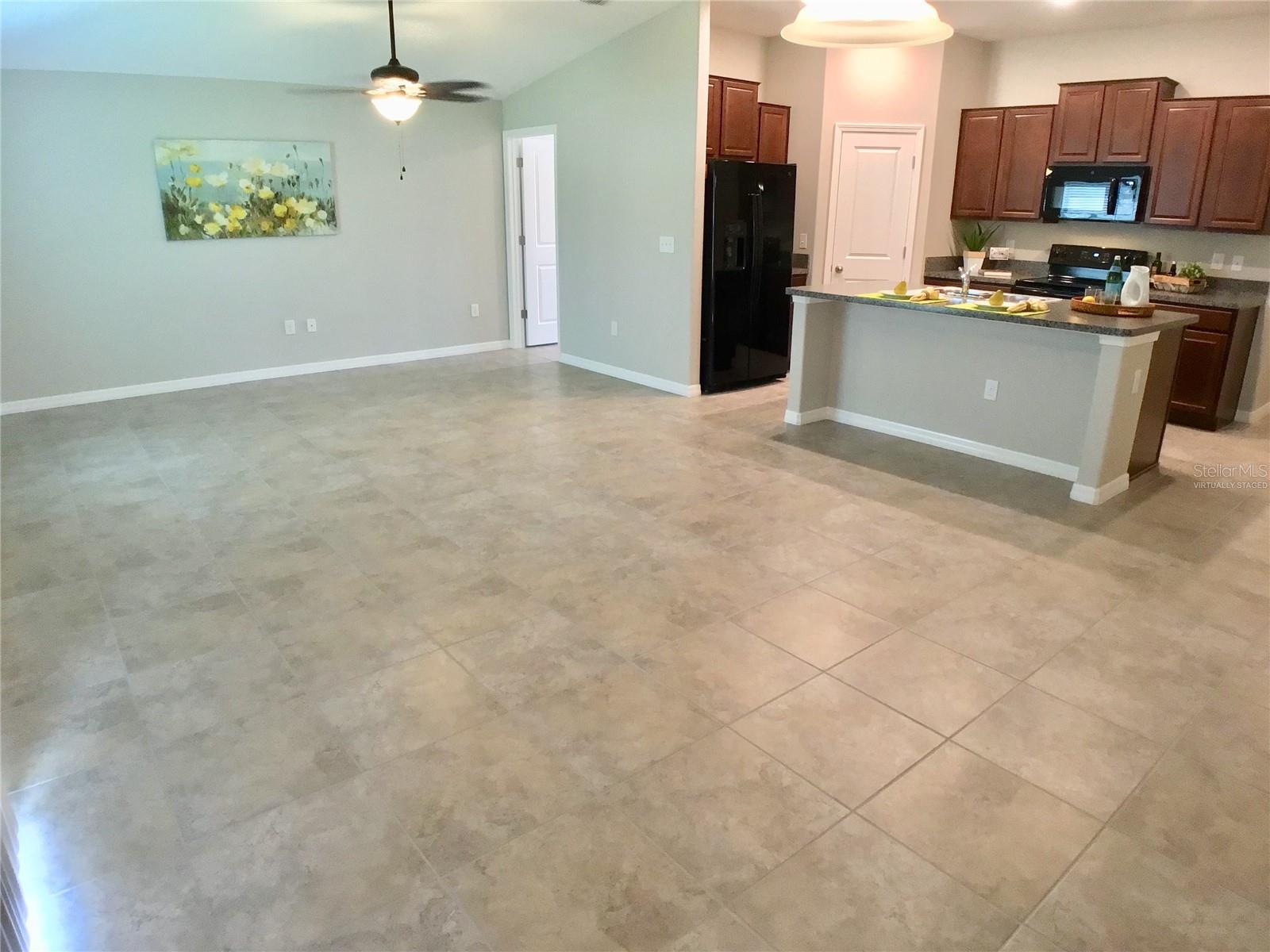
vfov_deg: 45.4
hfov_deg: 58.4
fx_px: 1137
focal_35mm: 31
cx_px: 635
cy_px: 476
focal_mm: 3.3
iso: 200
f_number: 2.4
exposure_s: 1/30
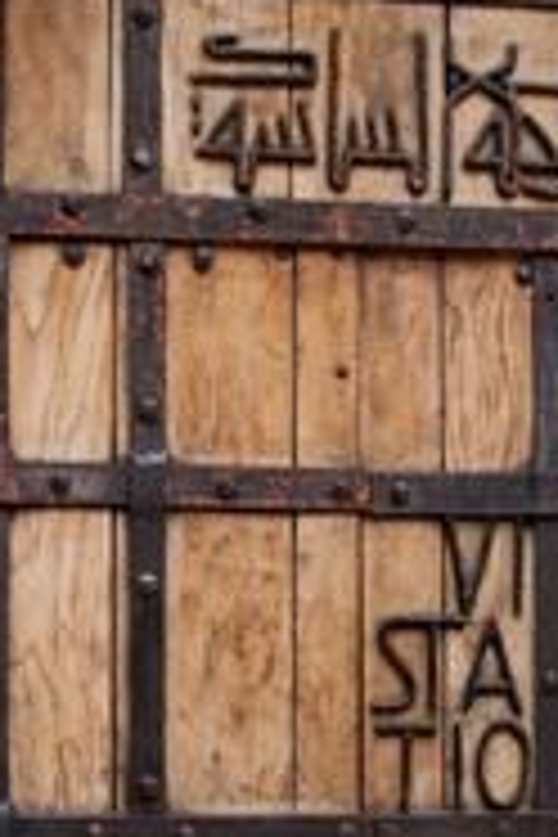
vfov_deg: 22.7
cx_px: 326
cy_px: 778
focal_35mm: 87
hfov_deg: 15.7
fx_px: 2023
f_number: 3.5
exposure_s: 1/60
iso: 100
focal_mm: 24
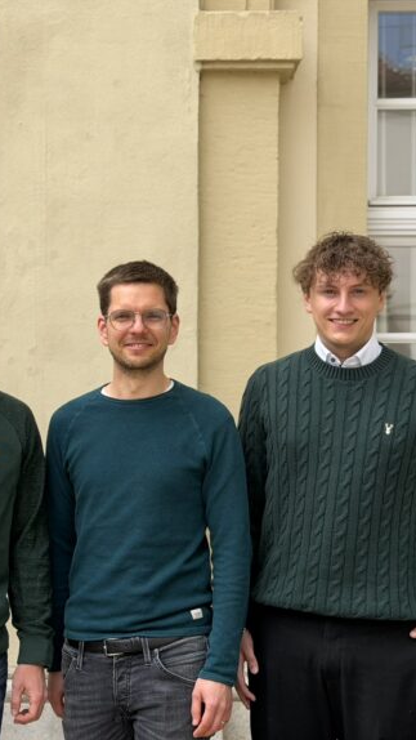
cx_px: 131
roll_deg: -0.5
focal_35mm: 70
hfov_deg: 17.2
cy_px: 370
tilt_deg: +0.3
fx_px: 1372
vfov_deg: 30.2
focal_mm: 6.76
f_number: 1.78
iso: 64
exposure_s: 1/1377
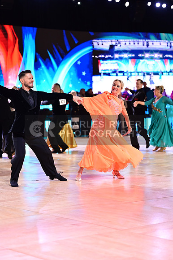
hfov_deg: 15.3
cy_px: 130
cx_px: 86
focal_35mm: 89
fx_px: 642
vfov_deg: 22.9
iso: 1600
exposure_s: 1/400
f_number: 2.8
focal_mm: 89
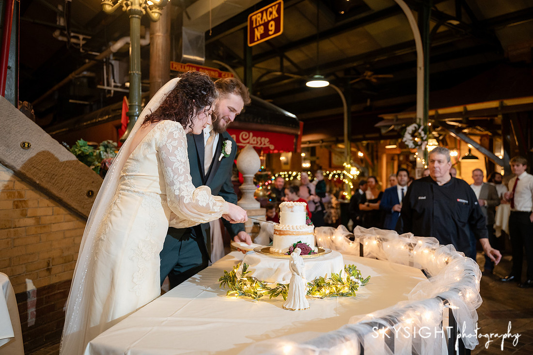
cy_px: 178
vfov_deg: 45.6
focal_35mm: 29
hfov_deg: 64.5
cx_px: 266
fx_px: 423
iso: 2000
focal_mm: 28
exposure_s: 1/80
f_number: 2.8
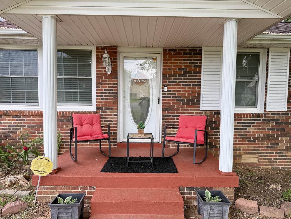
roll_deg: -0.6
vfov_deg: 56.8
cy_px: 110
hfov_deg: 71.6
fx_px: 202
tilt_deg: -2.6
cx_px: 146
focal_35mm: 24
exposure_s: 1/214
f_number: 1.78
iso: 160
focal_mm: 6.76
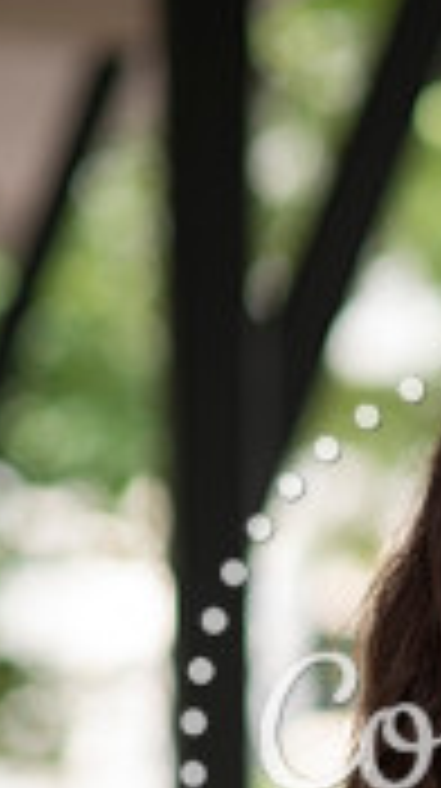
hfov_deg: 5.3
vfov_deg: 9.3
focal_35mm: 229
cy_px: 914
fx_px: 4777
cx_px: 603
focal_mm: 85
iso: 200
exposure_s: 1/320
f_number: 2.5
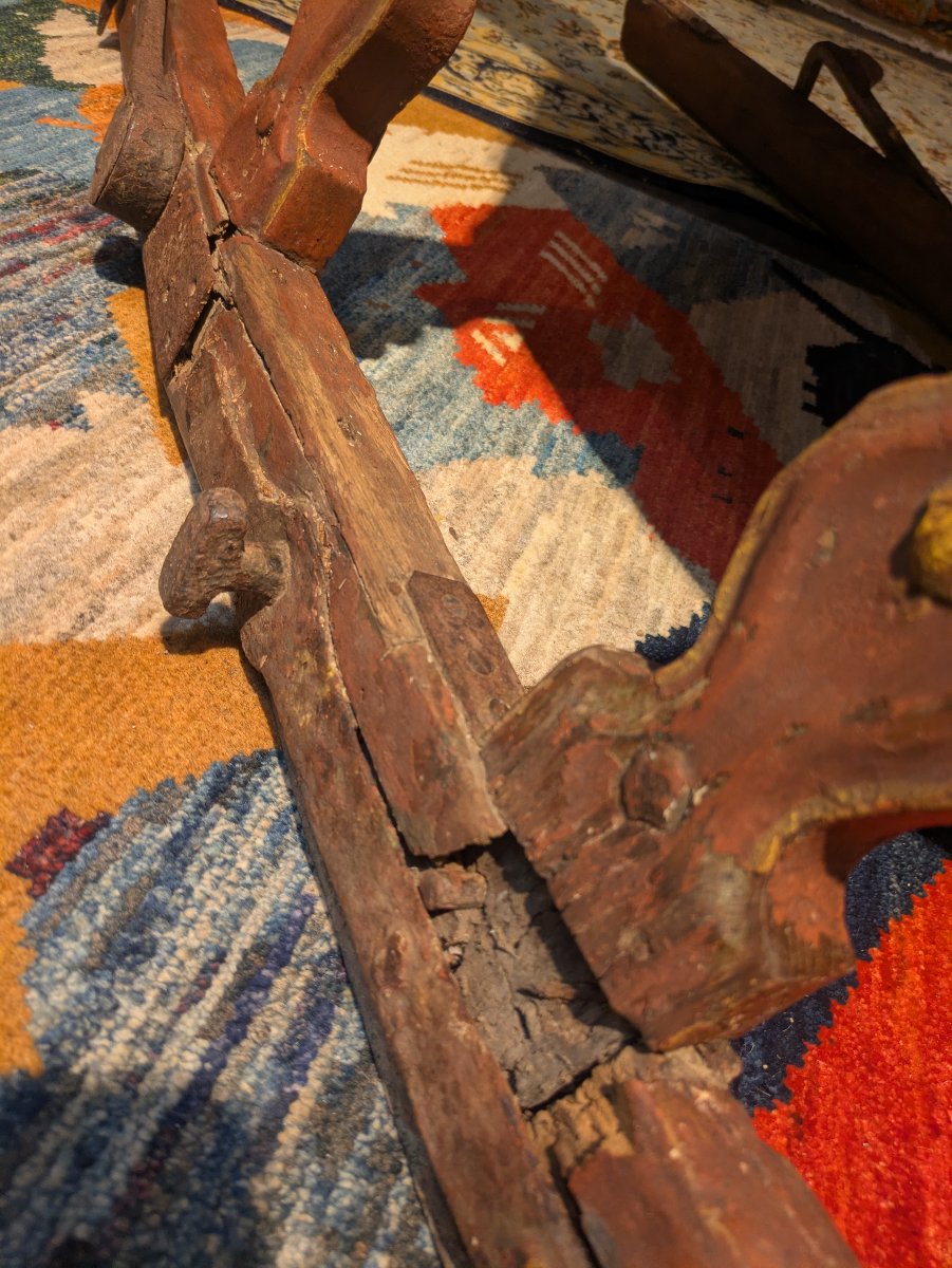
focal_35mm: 25
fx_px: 916
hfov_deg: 54.9
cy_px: 634
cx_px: 476
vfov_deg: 69.4
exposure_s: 1/100
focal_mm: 5.43
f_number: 1.89
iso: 175
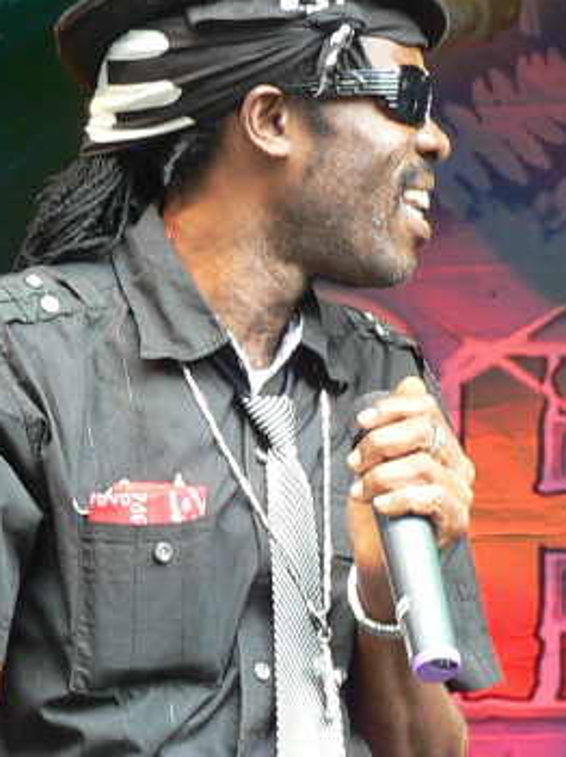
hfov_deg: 11.7
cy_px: 454
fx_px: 2772
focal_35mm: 127
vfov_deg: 15.5
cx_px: 270
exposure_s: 1/30
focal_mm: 12.6
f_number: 3.2
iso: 150
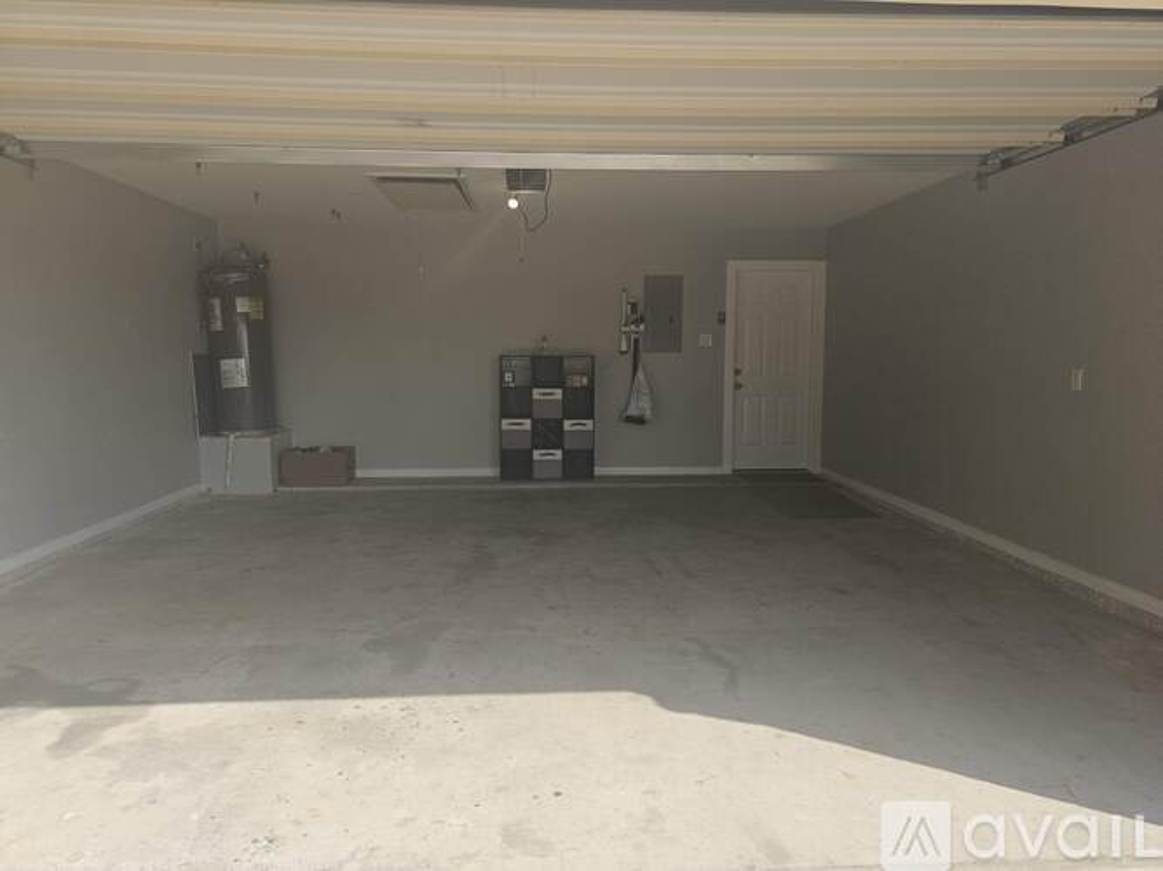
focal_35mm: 23
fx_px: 773
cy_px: 436
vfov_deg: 58.9
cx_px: 582
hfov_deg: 73.9
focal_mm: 6.3
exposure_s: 1/435
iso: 20
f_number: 1.7
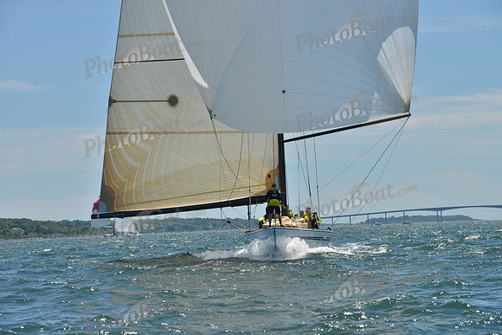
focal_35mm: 120
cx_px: 251
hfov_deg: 17.1
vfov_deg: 11.4
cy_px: 168
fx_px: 1674
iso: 280
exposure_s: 1/1250
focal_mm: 120
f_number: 9
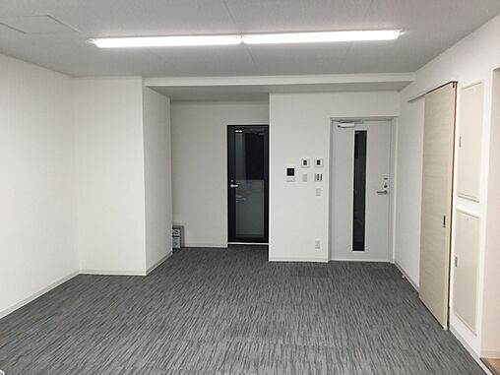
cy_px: 188
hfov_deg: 58.4
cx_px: 250
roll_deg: -1.0
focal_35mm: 31
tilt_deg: -5.2
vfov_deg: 45.4
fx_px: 448
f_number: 2.4
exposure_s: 1/30
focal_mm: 3.3
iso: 25
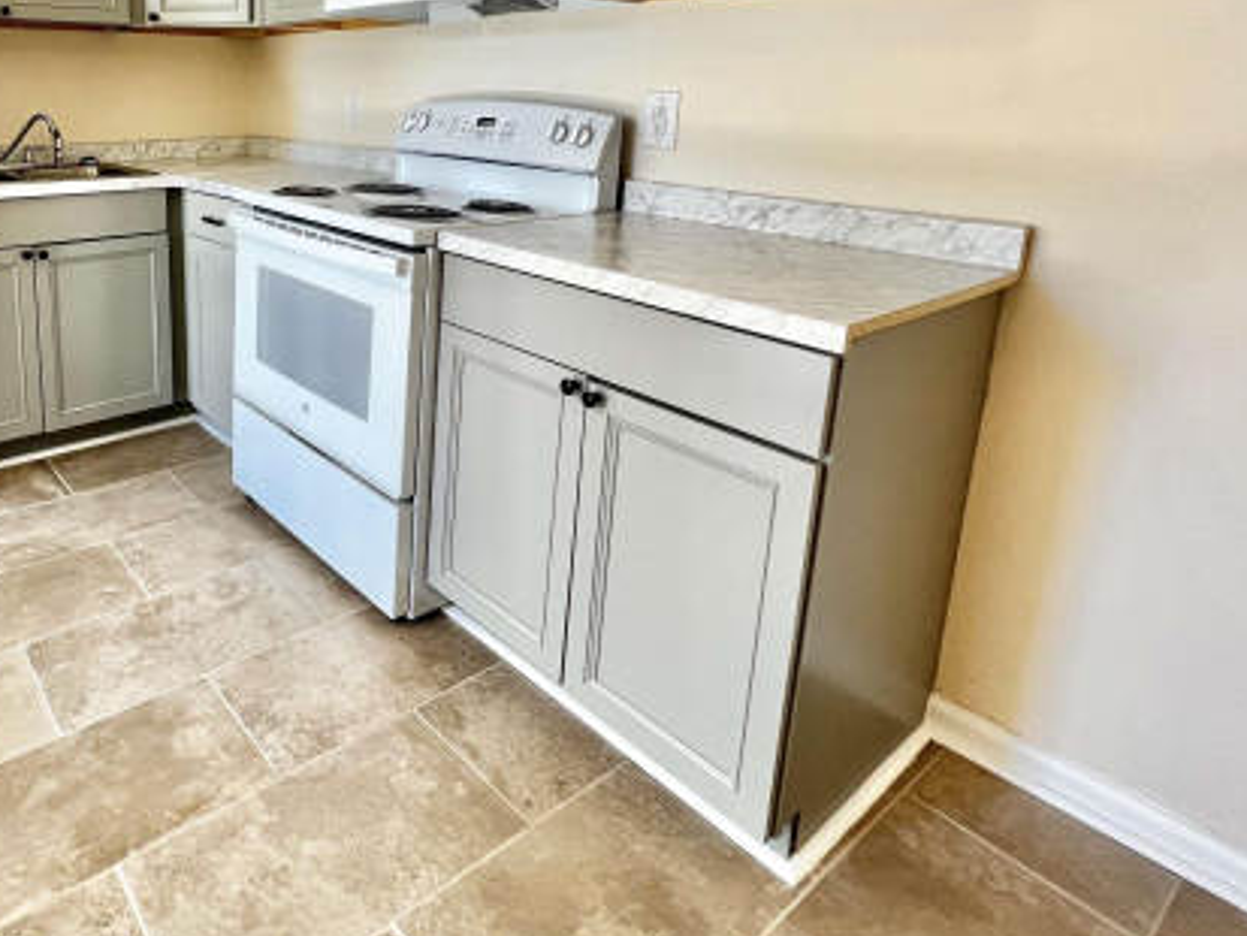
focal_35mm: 21
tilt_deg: -10.7
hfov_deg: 73.3
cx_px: 309
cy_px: 236
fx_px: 757
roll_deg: -0.1
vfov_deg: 60.1
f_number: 1.8
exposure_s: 1/120
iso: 125
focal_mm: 1.57
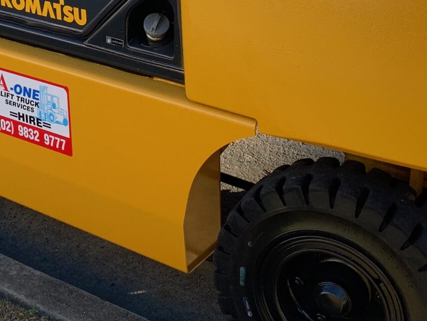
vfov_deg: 18.0
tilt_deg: -16.4
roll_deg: +0.1
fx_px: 962
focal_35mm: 78
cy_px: -61
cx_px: 139
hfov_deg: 24.9
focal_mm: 4.25
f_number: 1.8
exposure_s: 1/399
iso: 25
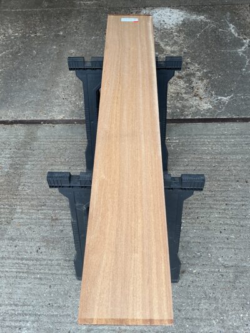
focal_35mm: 29
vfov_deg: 61.6
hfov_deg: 48.2
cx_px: 125
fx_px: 279
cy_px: 166
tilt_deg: -56.2
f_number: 1.8
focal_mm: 3
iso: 16
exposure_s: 1/100
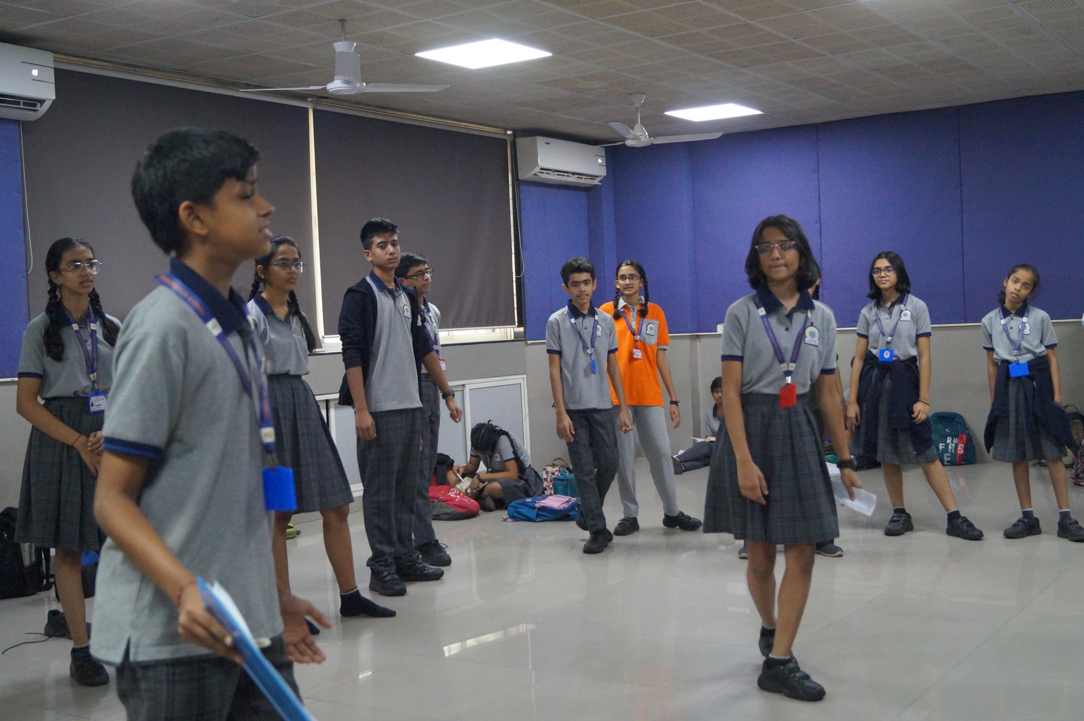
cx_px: 542
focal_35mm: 42
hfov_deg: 46.4
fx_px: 1264
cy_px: 360
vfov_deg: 31.9
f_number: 4.5
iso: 3200
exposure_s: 1/160
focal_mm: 28
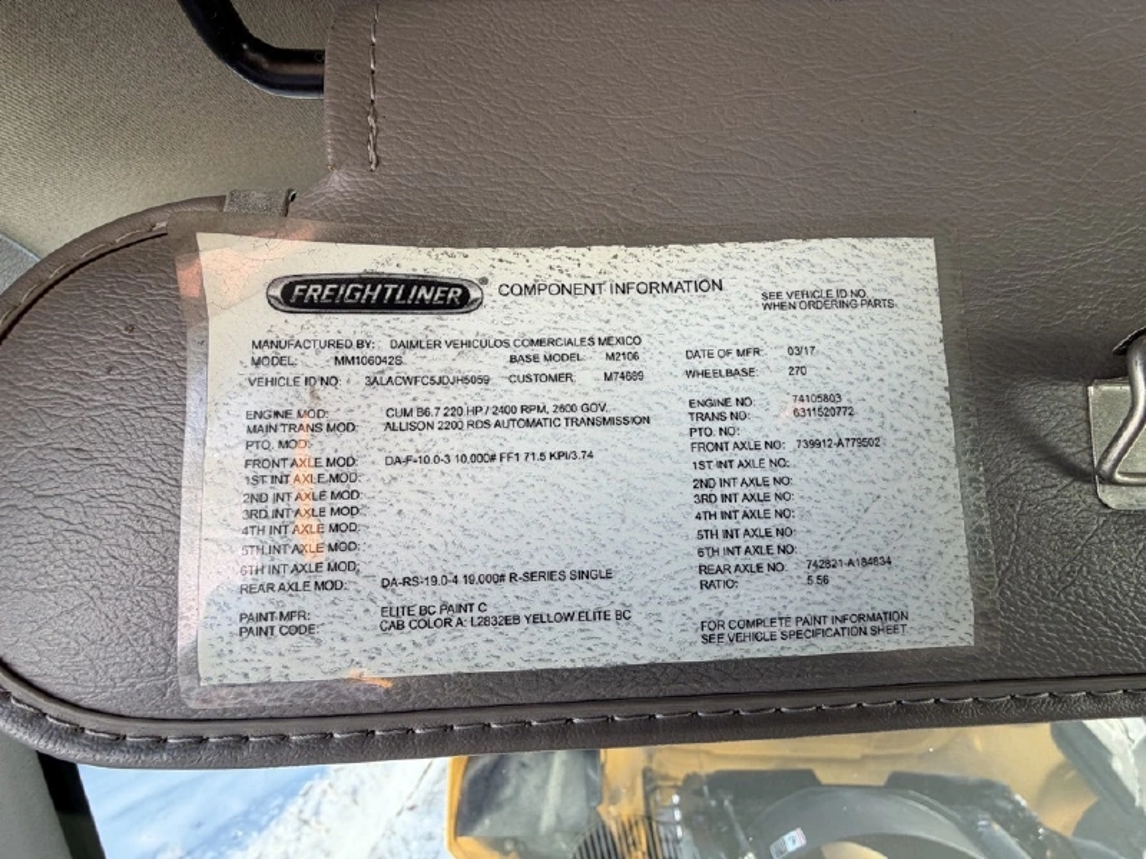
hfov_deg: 102.1
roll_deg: +1.8
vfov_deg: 85.7
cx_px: 573
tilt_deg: +7.1
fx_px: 463
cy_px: 430
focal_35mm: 14
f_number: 2.2
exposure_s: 1/198
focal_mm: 2.22
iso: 40
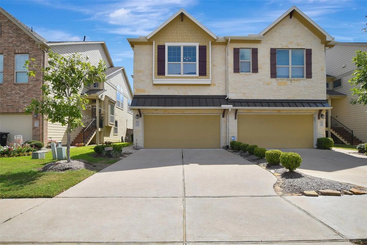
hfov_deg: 90.0
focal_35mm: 18
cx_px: 184
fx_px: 184
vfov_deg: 67.4
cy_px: 122
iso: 100
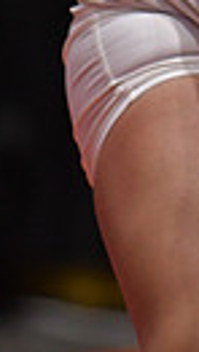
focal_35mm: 1220
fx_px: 11411
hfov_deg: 1.0
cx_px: 696
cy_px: -146
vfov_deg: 1.8
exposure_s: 1/1000
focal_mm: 175
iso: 2500
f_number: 2.8
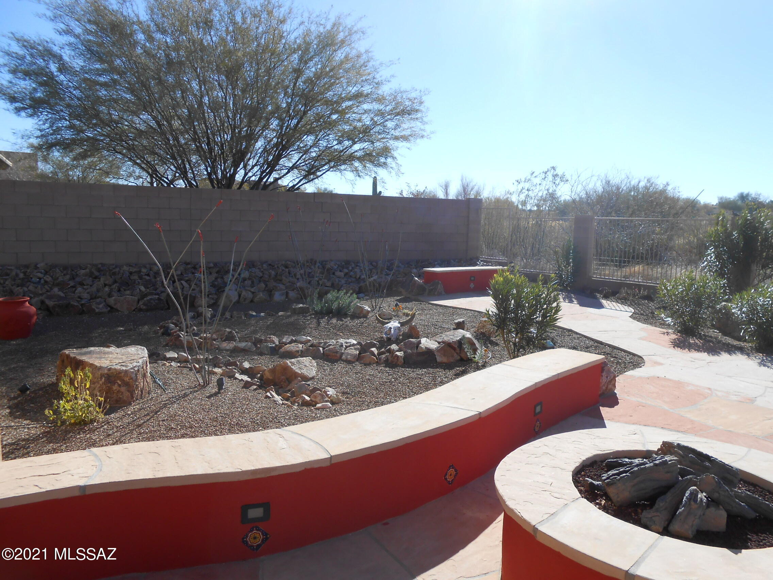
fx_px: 581
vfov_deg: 53.1
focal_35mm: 26
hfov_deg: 67.3
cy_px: 290
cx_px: 386
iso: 80
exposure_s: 1/640
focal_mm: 4.6
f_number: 3.5
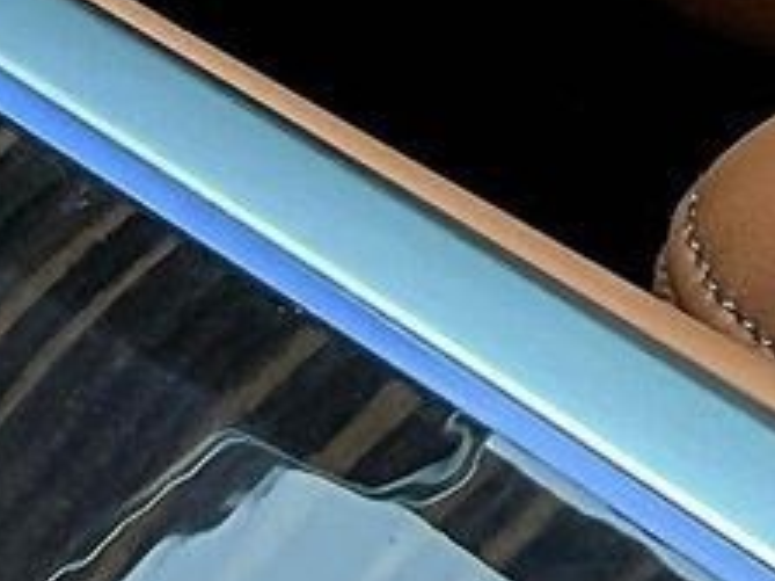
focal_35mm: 208
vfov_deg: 6.9
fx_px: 4654
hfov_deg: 8.6
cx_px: 1946
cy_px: -473
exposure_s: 1/122
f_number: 1.8
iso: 50
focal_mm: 3
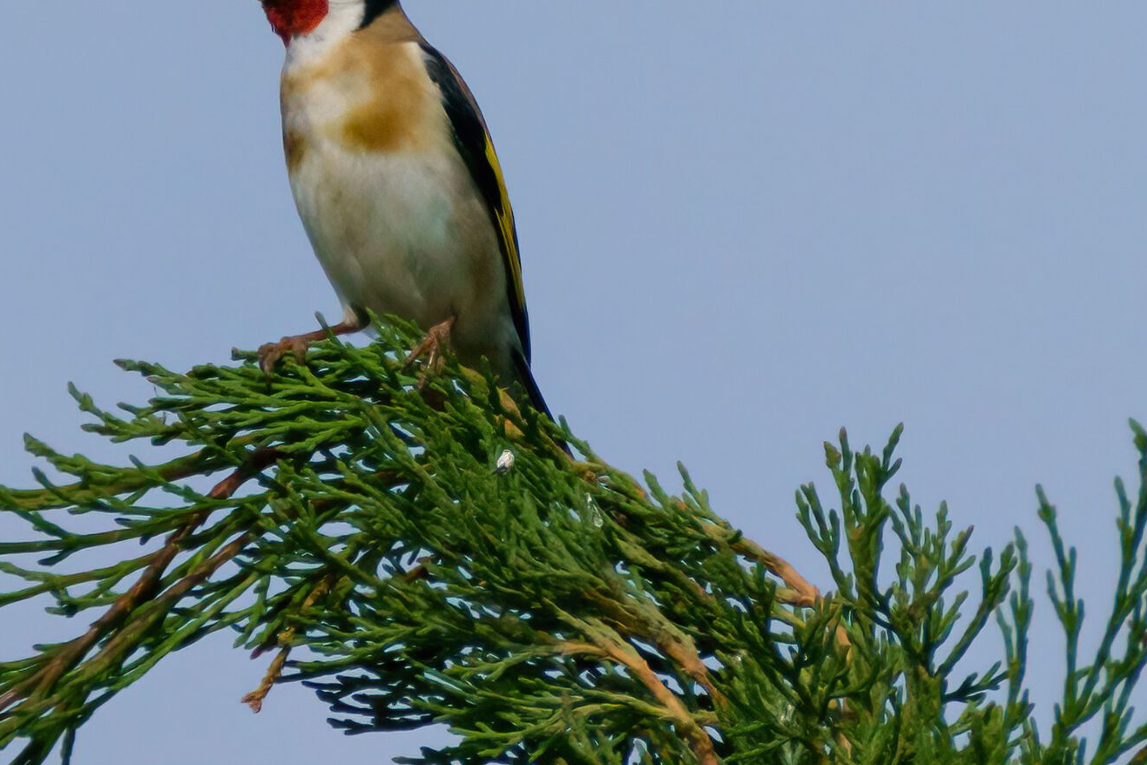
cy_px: 355
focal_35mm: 1458
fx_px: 46450
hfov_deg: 1.4
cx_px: 214
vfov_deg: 0.9
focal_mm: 800
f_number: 16
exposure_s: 1/4000
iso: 2000
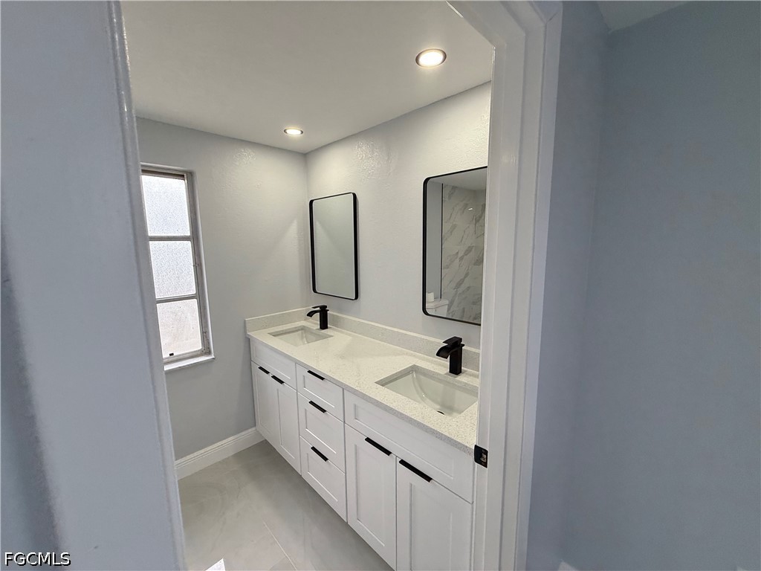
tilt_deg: -4.9
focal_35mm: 14
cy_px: 286
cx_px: 380
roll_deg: -0.3
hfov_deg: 102.1
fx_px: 308
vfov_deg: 85.7
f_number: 2.2
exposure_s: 1/120
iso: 160
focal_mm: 2.22
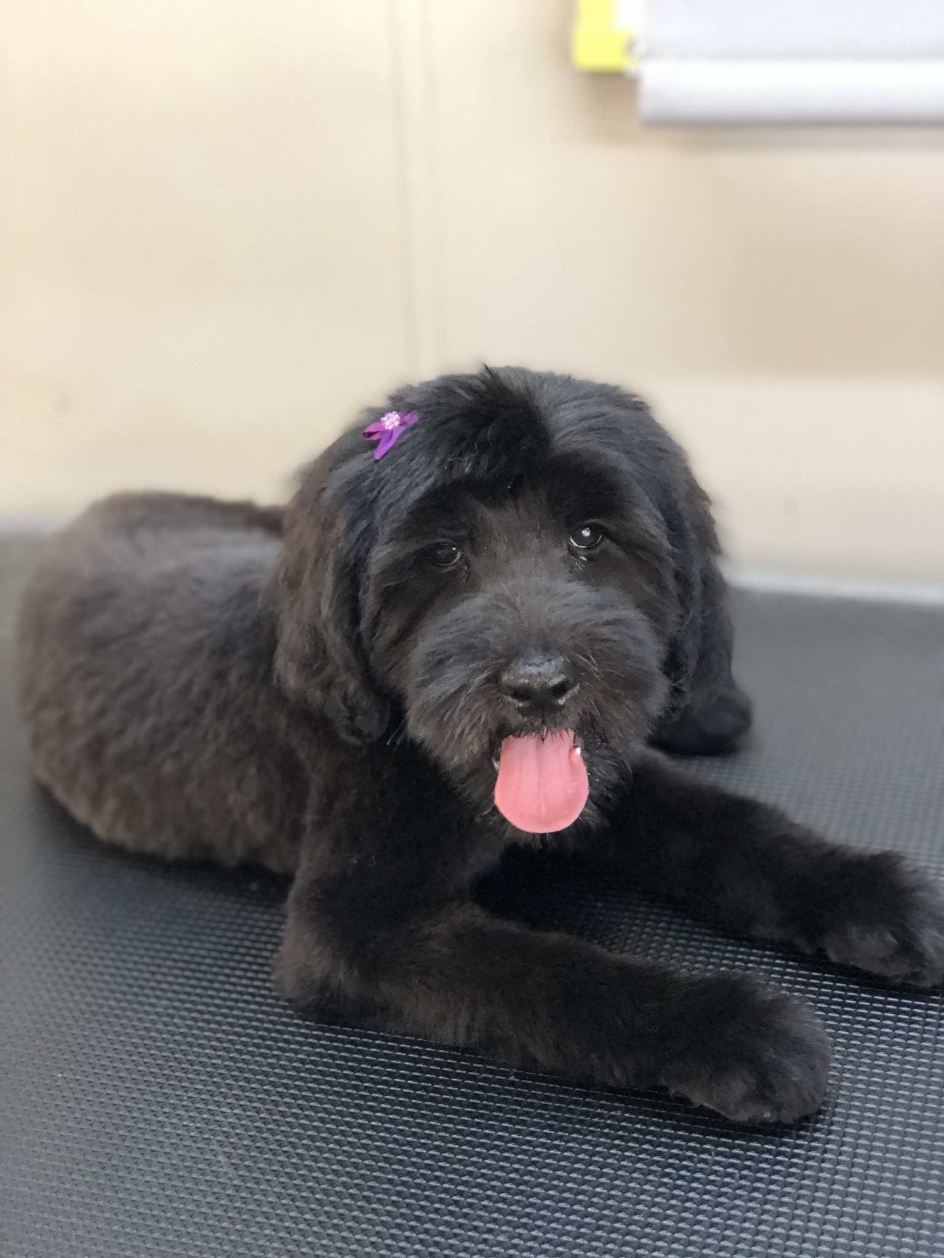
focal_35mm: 57
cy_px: 629
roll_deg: +3.2
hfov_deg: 25.7
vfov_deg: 33.8
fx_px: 2073
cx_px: 472
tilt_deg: -23.9
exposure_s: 1/33
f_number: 2.8
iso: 250
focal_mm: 6.6
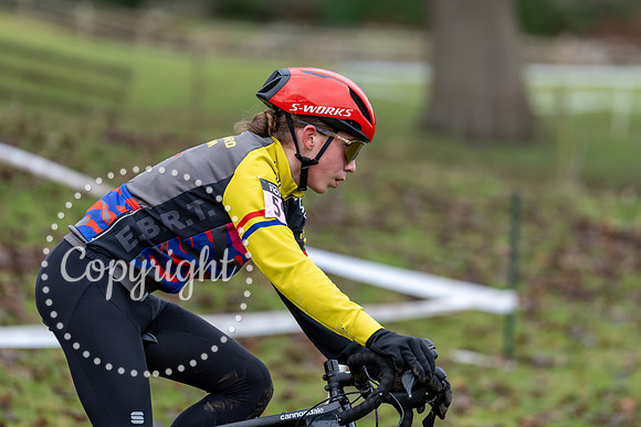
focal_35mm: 266
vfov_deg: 5.2
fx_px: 4731
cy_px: 139
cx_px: 373
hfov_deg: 7.8
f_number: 3.2
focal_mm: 197
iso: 1000
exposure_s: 1/1000
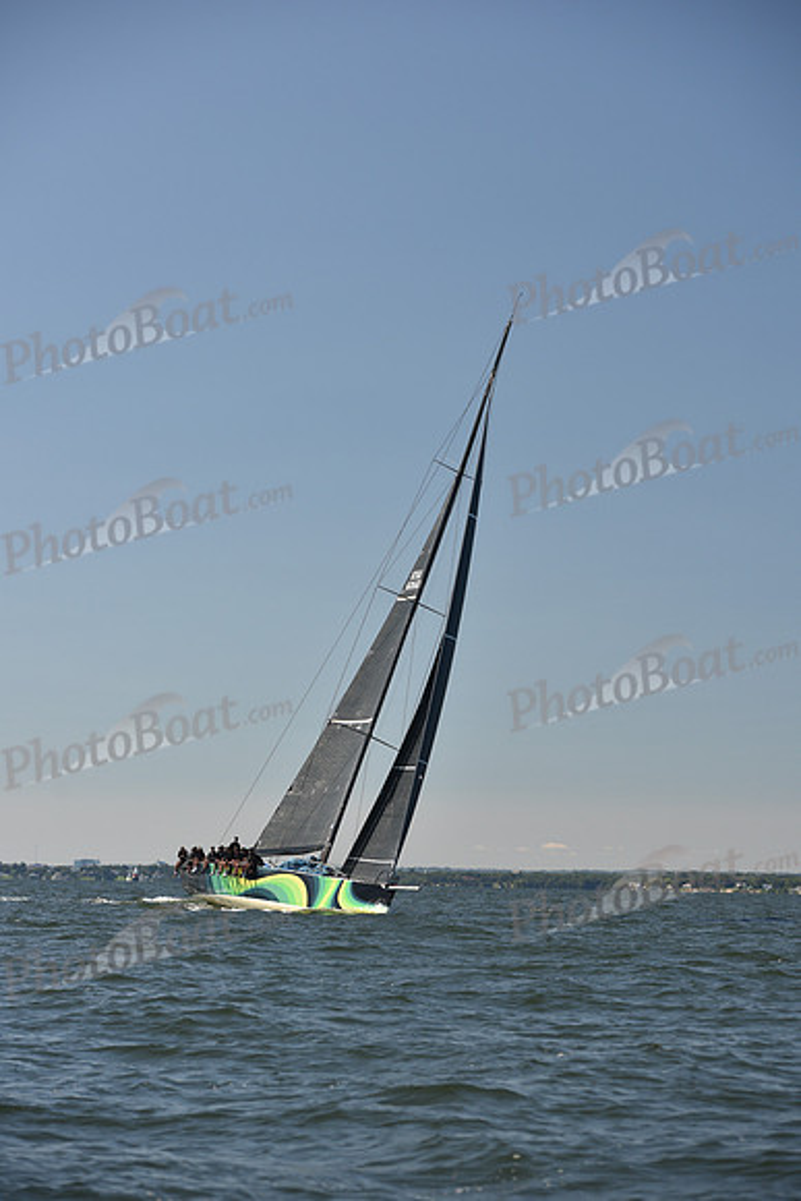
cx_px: 400
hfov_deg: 14.4
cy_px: 600
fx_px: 3168
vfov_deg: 21.5
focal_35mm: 95
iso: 250
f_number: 4.5
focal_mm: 95
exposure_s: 1/800
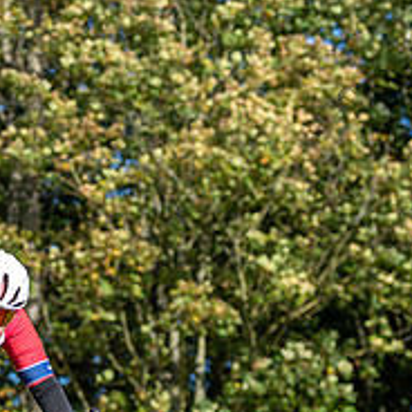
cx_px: -69
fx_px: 3111
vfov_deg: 7.5
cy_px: 413
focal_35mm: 231
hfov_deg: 7.5
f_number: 3.2
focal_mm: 86
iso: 160
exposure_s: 1/2000
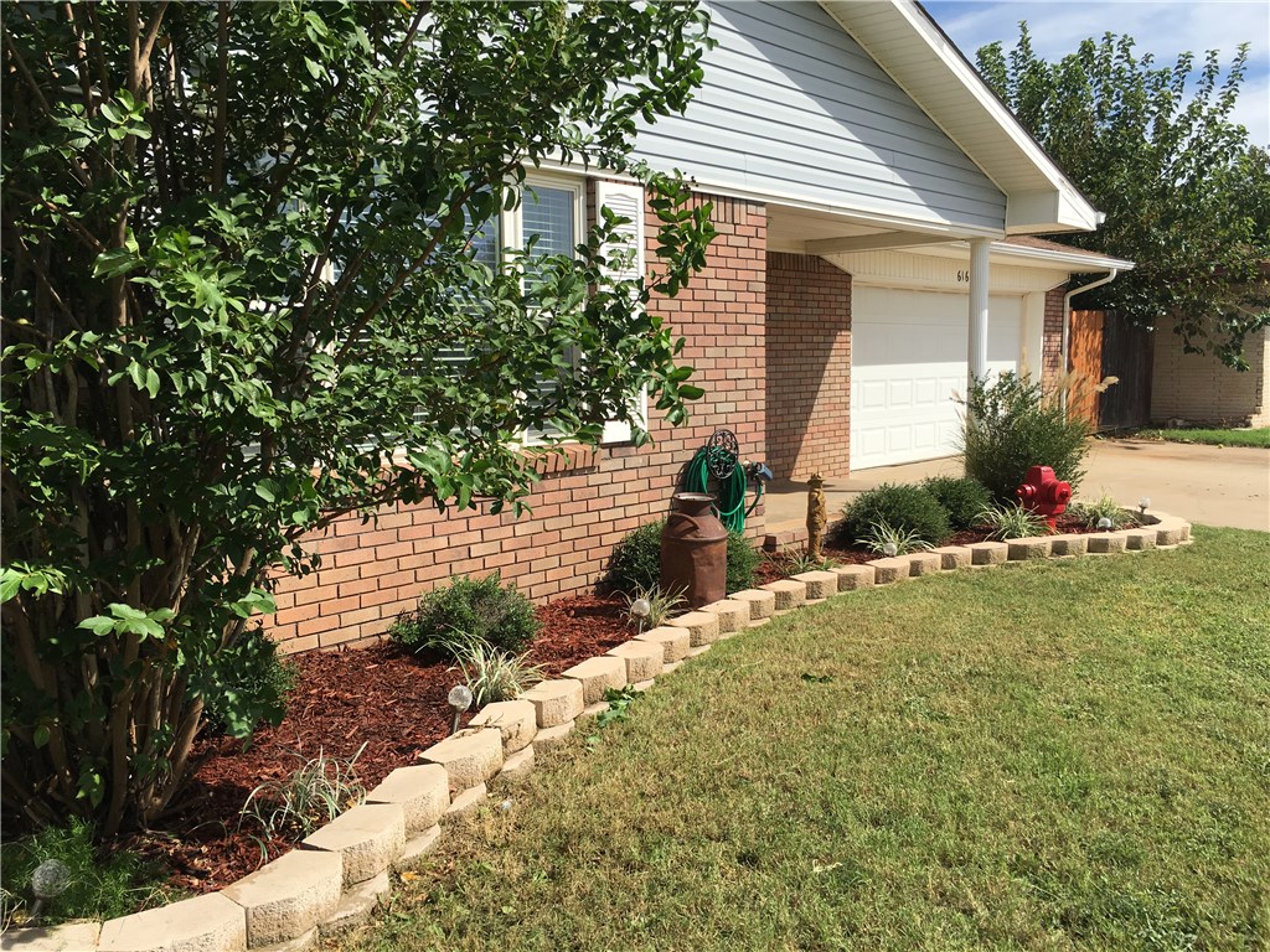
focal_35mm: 29
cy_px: 476
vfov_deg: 48.2
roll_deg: +0.3
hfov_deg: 61.7
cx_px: 635
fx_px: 1064
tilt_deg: -6.1
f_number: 2.2
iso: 25
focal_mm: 4.15
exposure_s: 1/1923
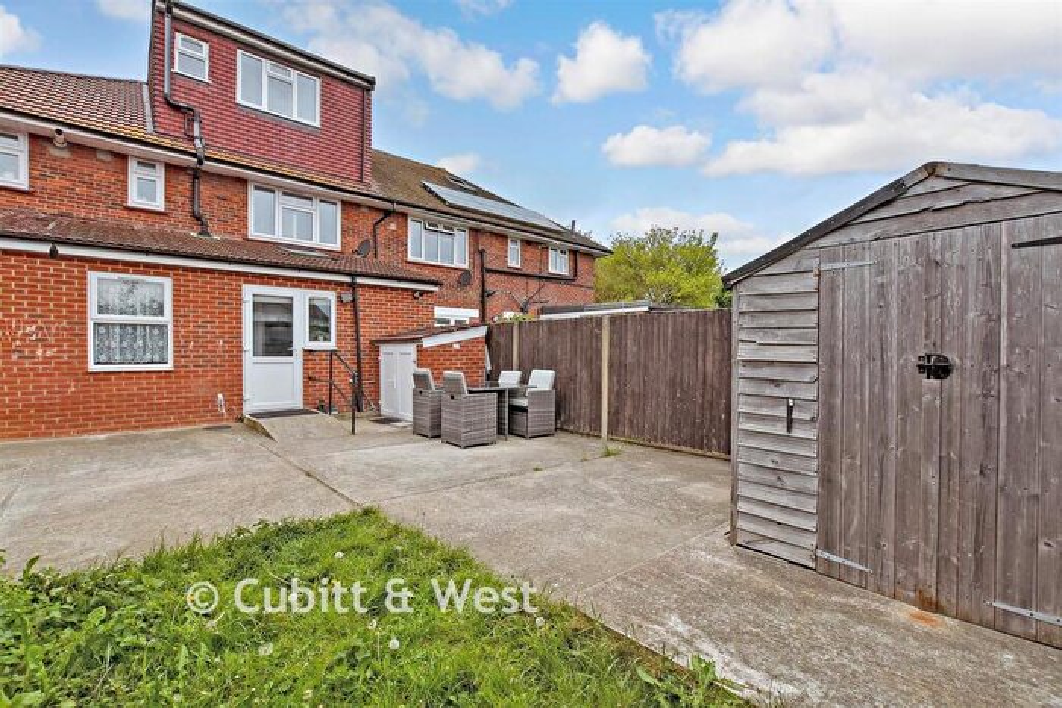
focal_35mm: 15
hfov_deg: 100.4
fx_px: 443
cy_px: 354
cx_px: 531
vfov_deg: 77.4
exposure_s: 1/80
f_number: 8
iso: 160
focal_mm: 10
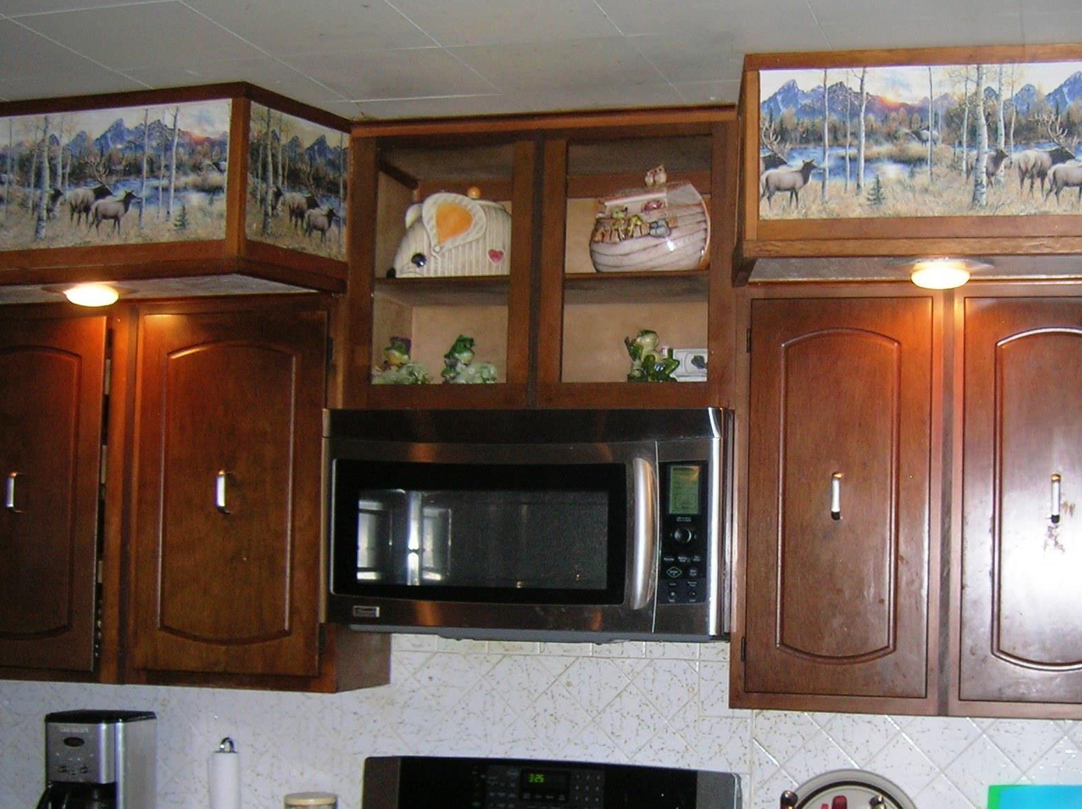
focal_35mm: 50
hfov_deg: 37.8
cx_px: 714
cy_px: 516
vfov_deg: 28.9
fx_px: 1561
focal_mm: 5.7
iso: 78
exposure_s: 1/60.1
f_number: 2.9
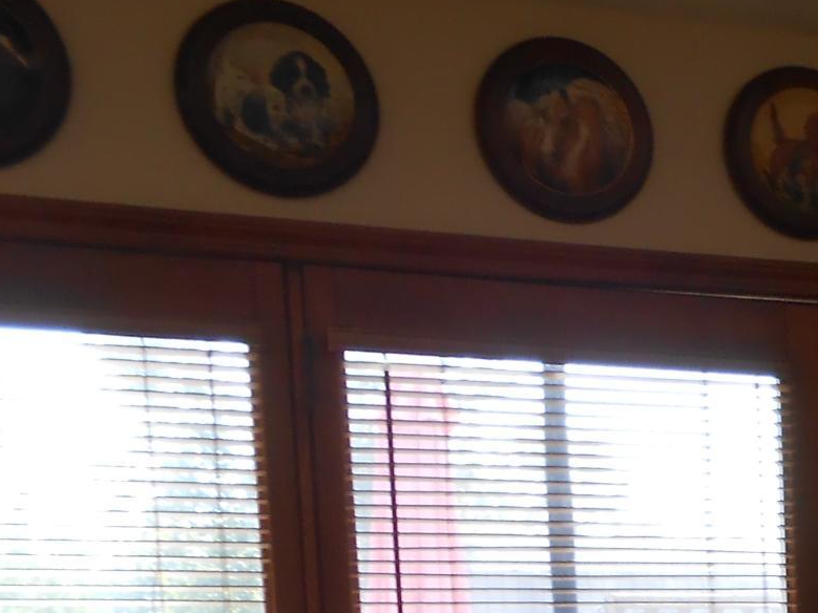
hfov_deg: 19.2
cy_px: 939
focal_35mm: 89
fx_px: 2103
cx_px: 1244
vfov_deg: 15.3
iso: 80
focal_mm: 4.6
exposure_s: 1/50
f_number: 3.5
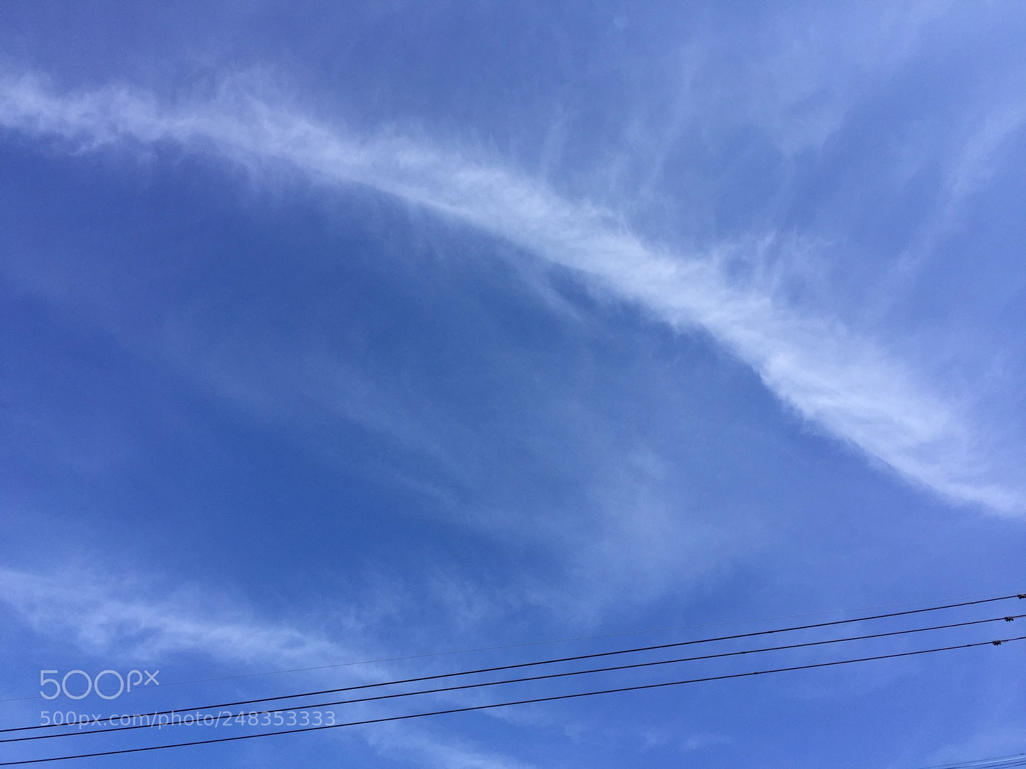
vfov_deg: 48.2
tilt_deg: +55.5
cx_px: 513
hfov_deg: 61.7
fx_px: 860
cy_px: 384
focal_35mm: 29
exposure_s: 1/1799
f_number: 2.2
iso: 32
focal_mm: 4.15
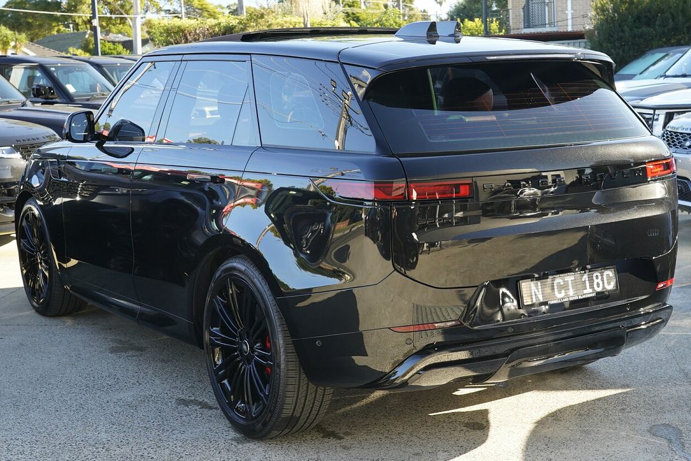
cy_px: 230
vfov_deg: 29.9
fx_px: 864
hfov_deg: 43.6
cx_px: 349
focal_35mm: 45
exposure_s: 1/100
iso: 1000
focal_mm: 44
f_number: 7.1
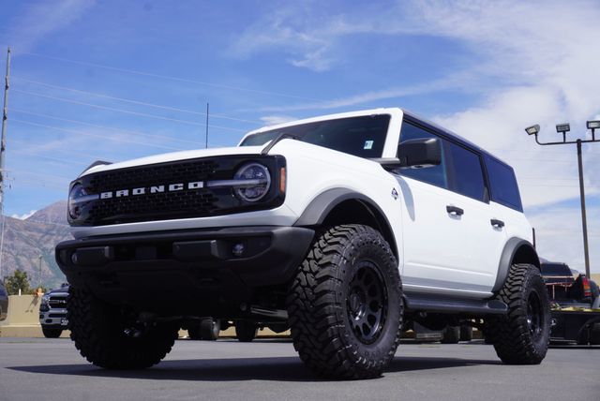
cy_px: 200
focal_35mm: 45
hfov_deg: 43.6
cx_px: 300
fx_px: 751
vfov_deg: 29.9
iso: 100
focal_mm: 30
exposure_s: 1/160
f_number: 11
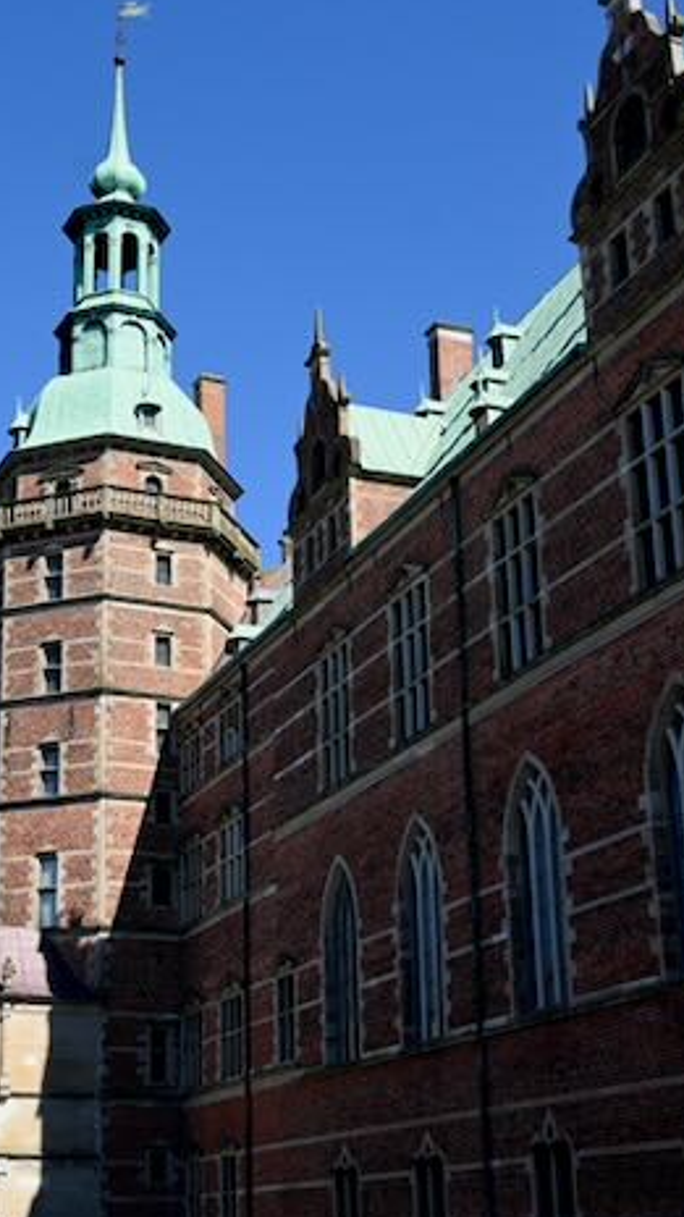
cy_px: 687
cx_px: 235
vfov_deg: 39.0
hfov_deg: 22.5
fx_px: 1712
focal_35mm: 53
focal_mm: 24.5
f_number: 8
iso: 100
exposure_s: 1/250
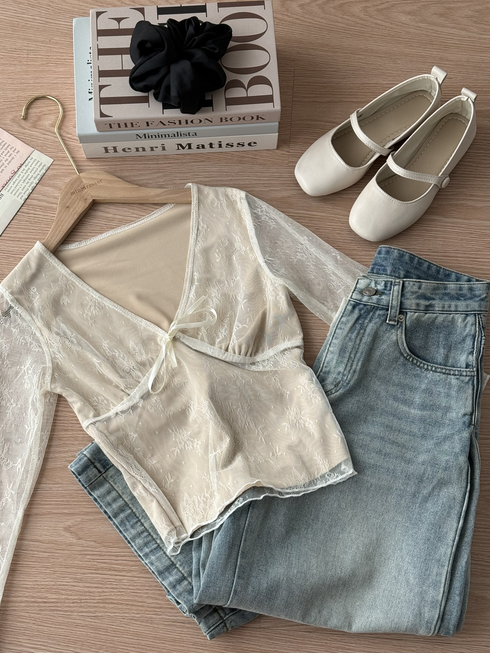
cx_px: 241
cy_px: 328
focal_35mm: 49
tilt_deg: -72.6
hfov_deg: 29.7
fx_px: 925
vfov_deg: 38.9
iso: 100
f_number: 1.78
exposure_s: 1/75
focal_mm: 6.76
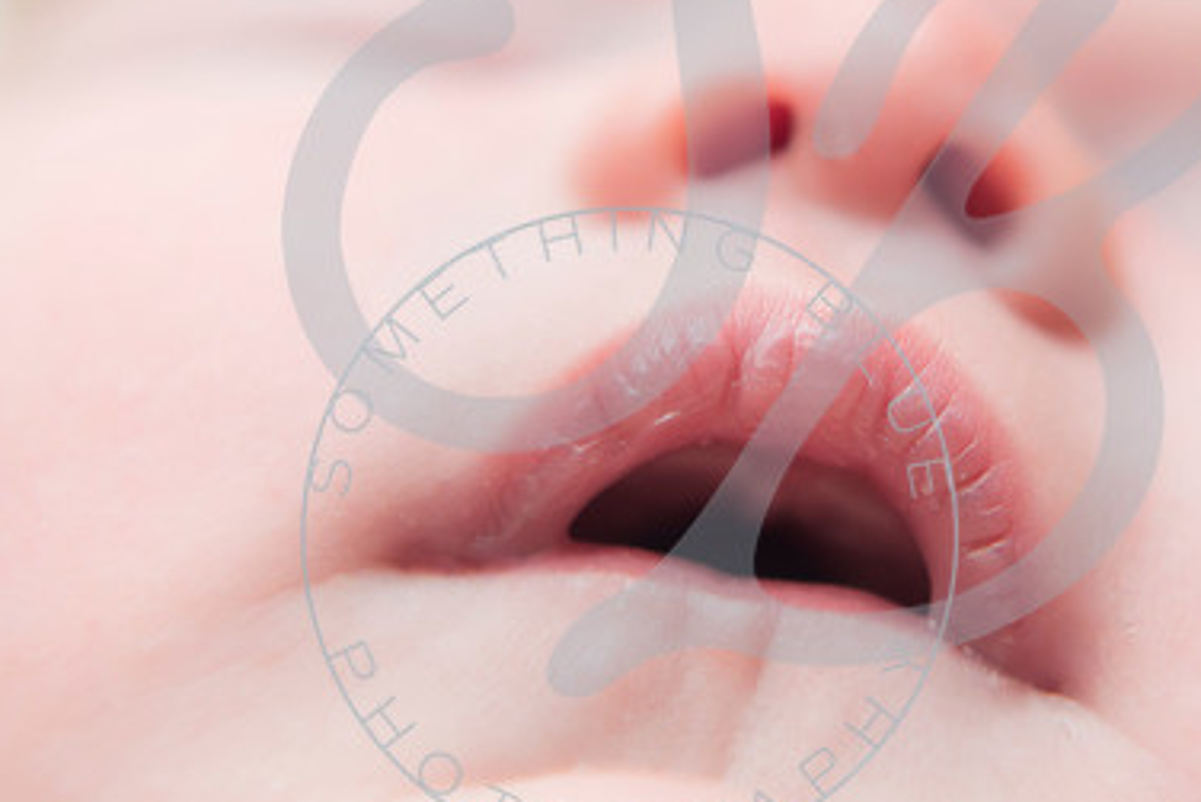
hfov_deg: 18.9
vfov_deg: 12.7
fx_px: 3604
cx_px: 789
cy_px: 267
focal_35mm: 108
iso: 800
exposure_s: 1/125
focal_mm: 70
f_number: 5.6
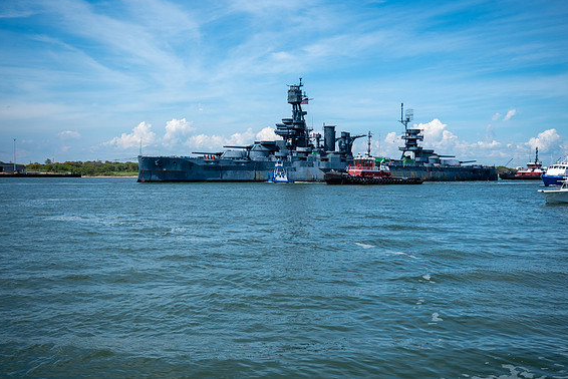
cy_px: 186
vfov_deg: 31.9
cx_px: 285
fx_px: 663
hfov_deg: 46.4
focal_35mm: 42
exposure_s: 1/1900
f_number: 4
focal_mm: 27.5
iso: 160
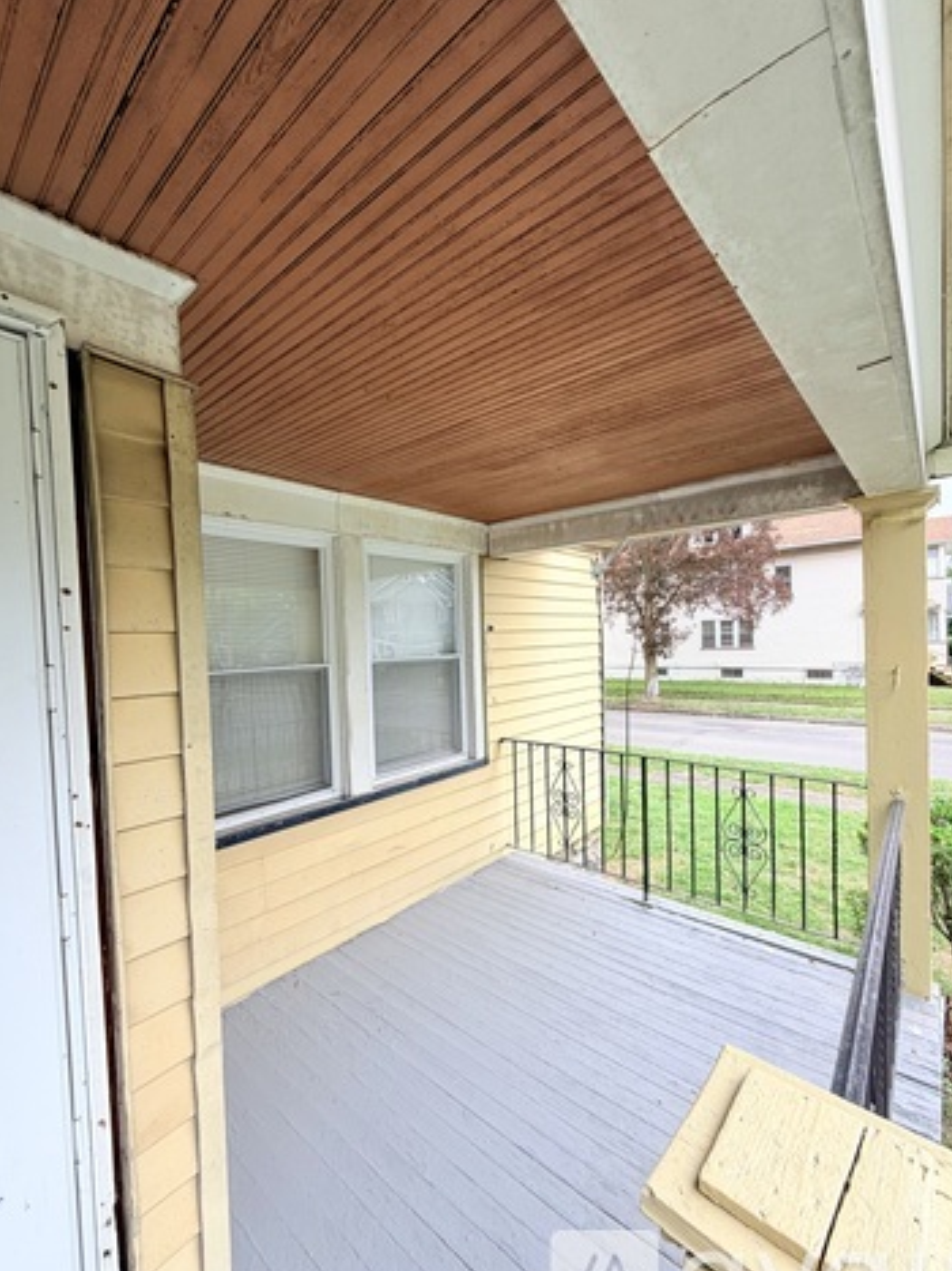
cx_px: 480
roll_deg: +1.6
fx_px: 550
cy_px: 659
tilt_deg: -1.6
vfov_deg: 98.1
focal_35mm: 15
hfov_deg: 81.7
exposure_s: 1/121
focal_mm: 2.22
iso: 50
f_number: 2.2
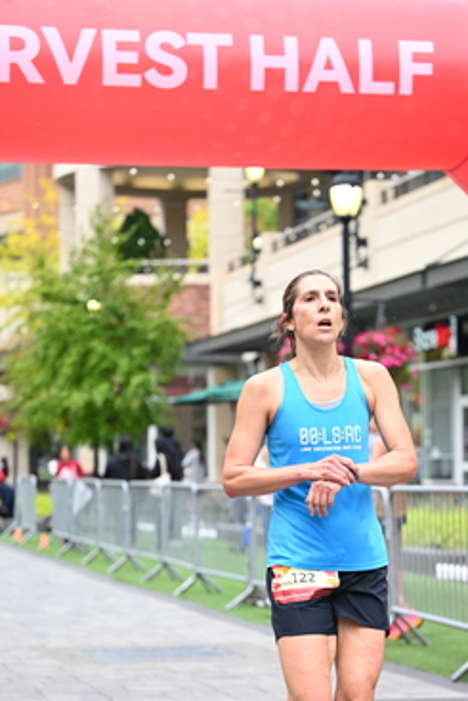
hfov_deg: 13.0
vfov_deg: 19.4
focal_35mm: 105
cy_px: 493
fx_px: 2045
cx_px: 339
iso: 1250
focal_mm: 70
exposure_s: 1/1600
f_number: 2.8
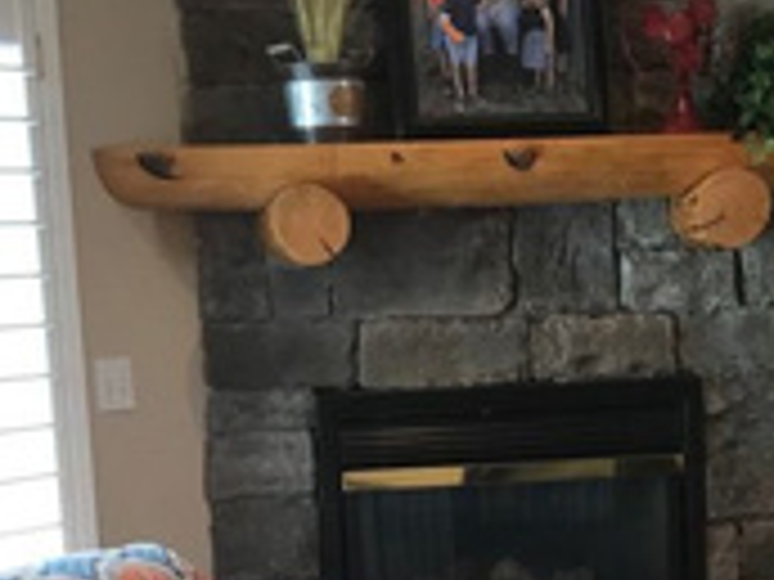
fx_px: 2325
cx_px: 526
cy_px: 674
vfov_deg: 13.9
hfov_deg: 18.8
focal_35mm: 104
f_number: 1.8
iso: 40
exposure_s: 1/30
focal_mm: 3.99
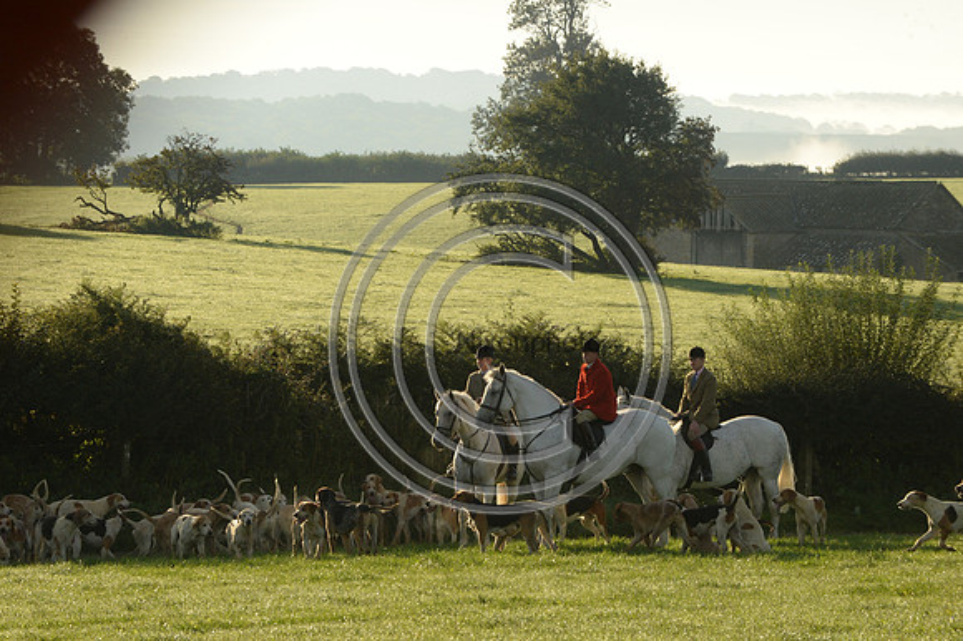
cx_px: 482
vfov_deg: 6.9
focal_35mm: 200
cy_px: 320
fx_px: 5347
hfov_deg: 10.3
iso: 1600
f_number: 13
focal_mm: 200
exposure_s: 1/1000
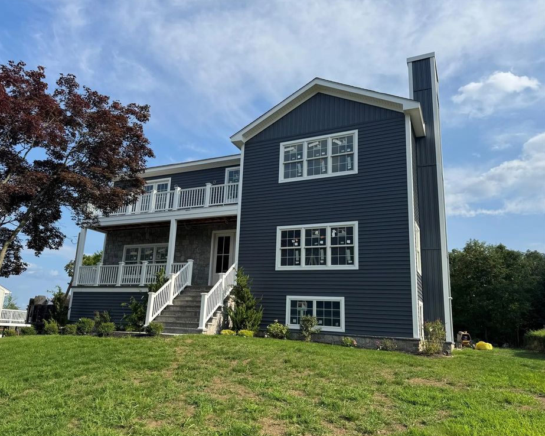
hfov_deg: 65.9
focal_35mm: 26
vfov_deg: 54.9
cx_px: 245
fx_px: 419
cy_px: 224
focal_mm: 6.76
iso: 80
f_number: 1.78
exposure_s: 1/4049
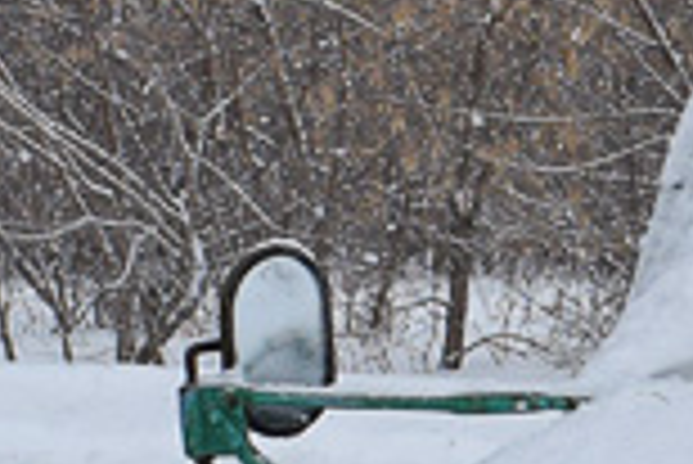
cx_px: 1170
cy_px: 482
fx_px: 4509
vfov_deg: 5.9
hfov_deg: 8.5
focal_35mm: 234
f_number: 5.6
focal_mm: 20
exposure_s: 1/800
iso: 400
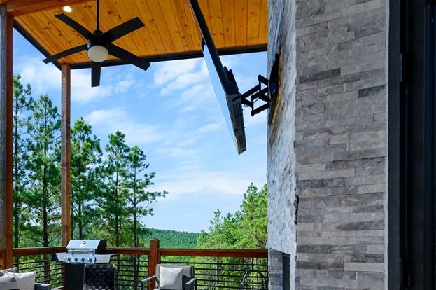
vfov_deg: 51.1
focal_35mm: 23
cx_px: 110
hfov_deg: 71.0
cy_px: 237
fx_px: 278
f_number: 6.3
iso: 200
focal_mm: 14
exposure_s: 1/2000
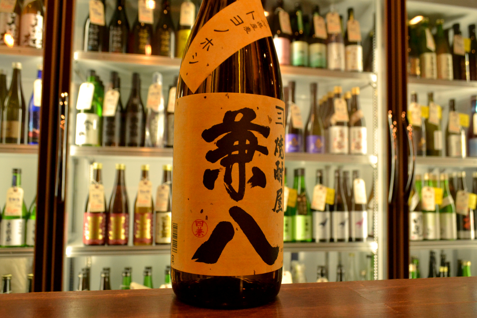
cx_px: 238
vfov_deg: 43.6
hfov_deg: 61.9
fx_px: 397
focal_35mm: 30
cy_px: 159
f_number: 5.6
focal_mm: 20
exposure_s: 1/125
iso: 1600
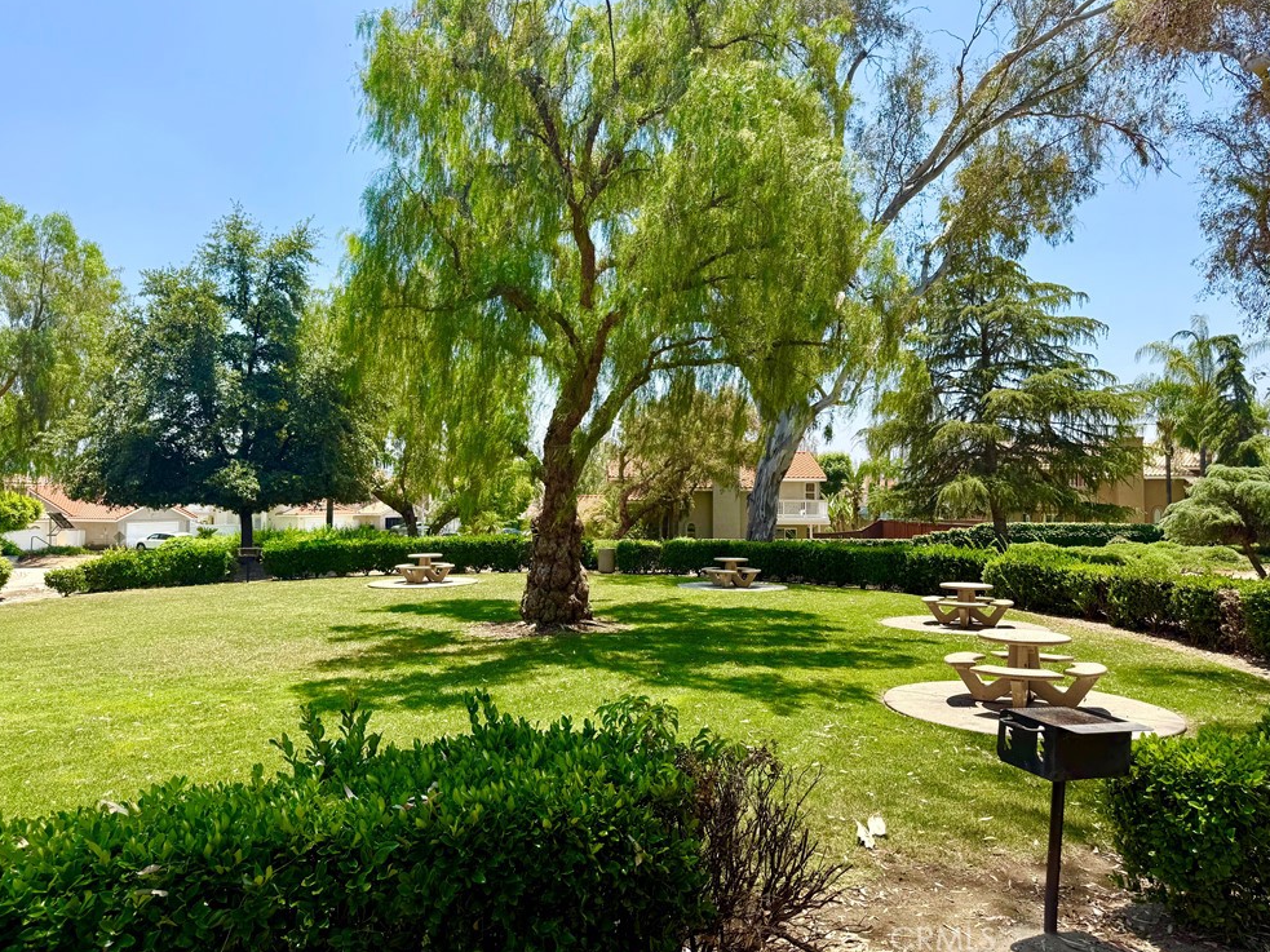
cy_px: 461
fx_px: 917
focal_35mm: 25
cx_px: 640
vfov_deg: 54.9
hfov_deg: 69.4
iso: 80
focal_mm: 6.76
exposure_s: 1/1901
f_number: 1.78
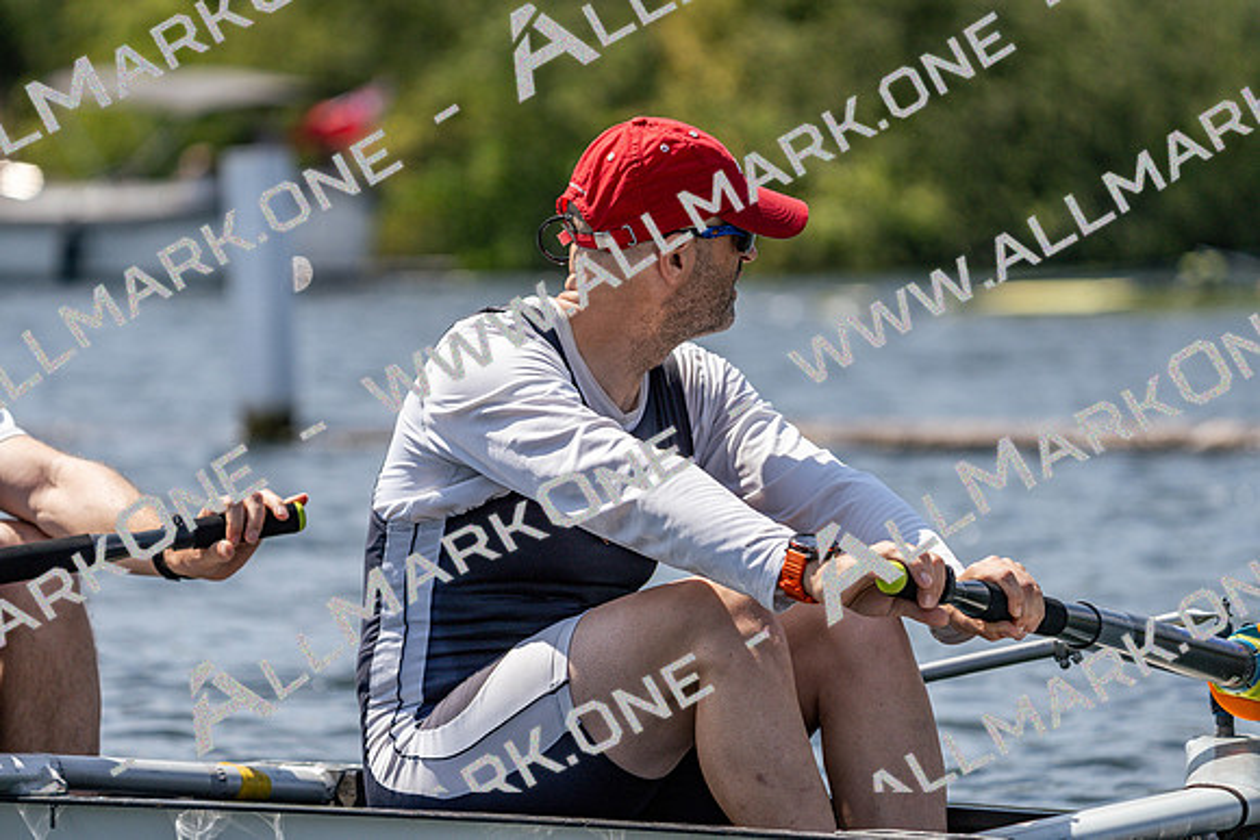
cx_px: 630
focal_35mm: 275
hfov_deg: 7.5
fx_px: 9627
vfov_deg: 5.0
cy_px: 420
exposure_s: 1/2000
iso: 250
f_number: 5.6
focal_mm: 275
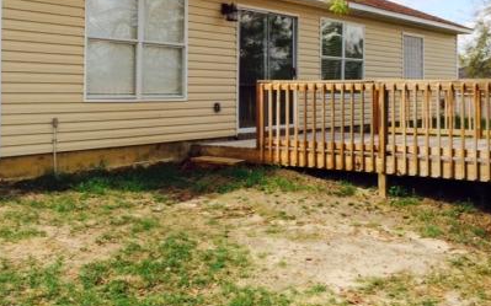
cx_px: 267
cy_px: 68
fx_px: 682
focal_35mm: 51
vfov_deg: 25.0
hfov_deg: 39.6
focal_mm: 4.12
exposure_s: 1/1953
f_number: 2.2
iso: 50
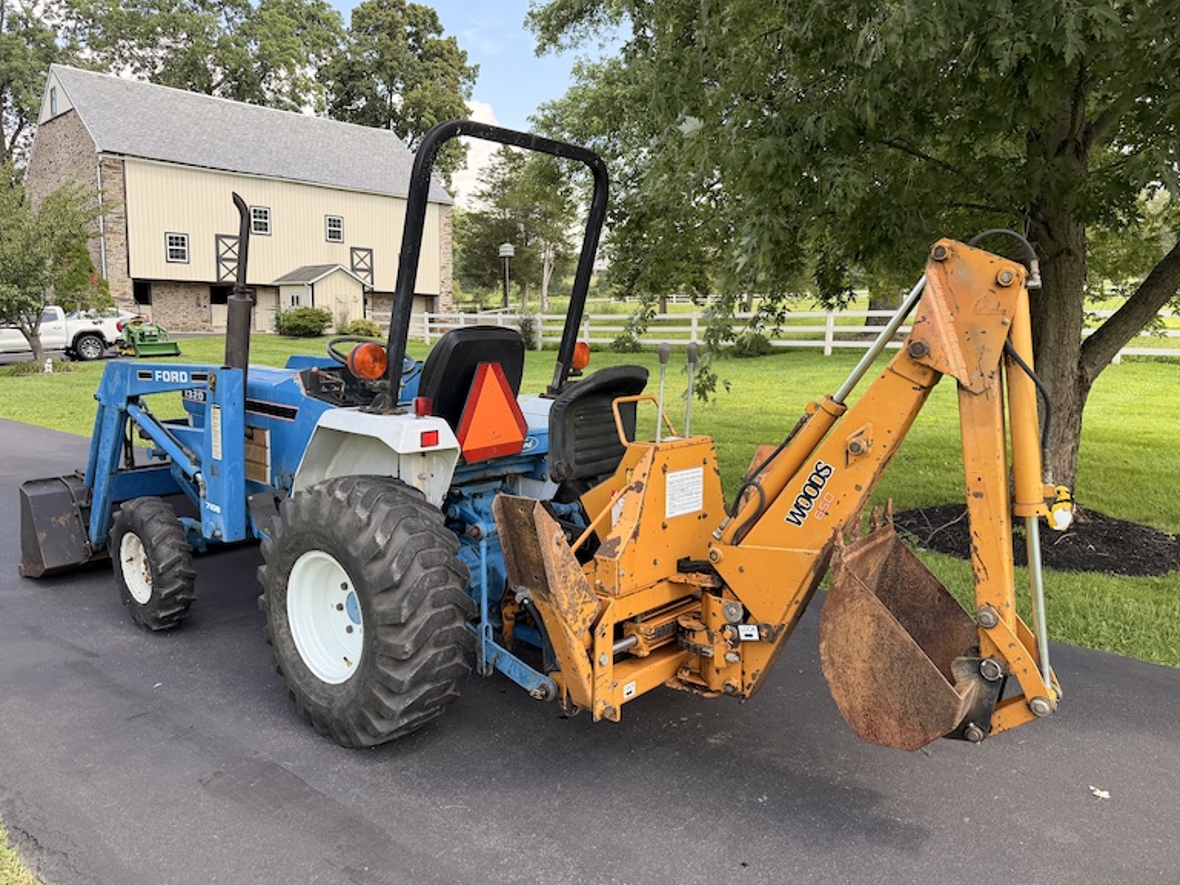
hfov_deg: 69.4
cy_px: 441
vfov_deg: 54.9
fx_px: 852
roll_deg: +1.1
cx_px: 568
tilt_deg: -4.5
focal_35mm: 25
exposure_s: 1/888
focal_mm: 6.76
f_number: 1.78
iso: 100
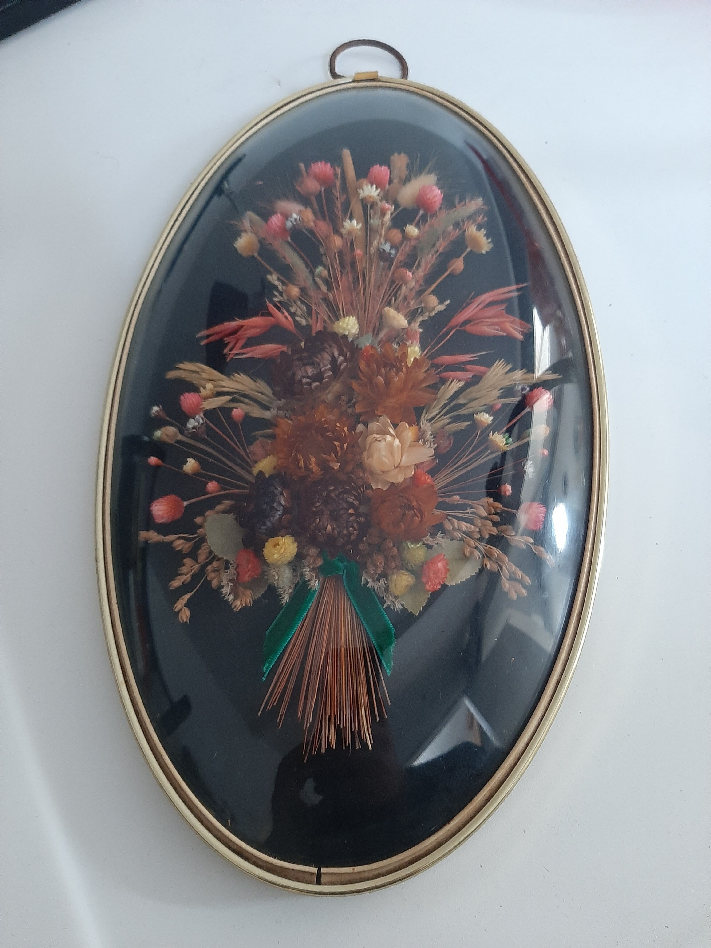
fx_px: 712
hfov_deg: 53.1
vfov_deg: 67.3
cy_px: 474
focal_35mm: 26
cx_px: 356
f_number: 1.7
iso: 200
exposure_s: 1/33
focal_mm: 3.93
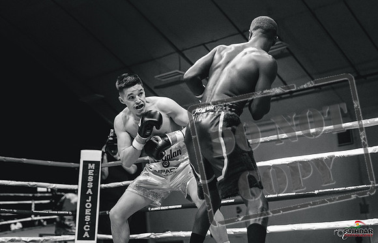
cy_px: 86
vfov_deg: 22.8
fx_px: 599
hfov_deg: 34.9
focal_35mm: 58
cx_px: 234
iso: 4000
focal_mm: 46
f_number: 2.8
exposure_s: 1/1000
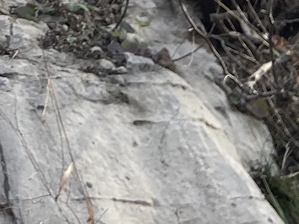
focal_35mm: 147
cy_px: -352
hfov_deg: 12.3
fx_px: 1269
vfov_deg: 8.9
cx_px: -245
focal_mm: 4.25
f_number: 1.8
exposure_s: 1/517
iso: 32
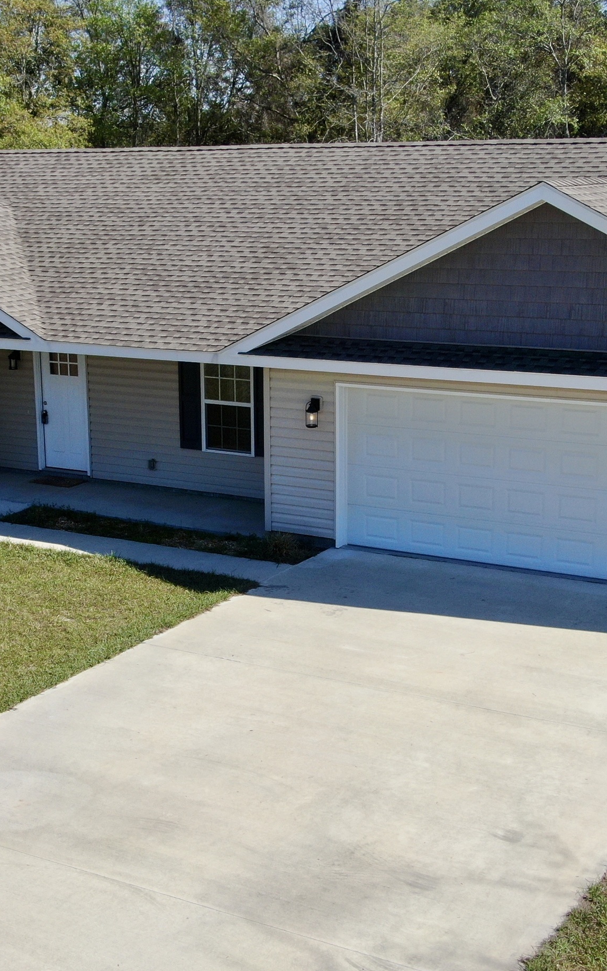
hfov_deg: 23.5
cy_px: 511
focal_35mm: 55
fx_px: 1456
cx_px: 234
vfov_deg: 36.9
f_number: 3.1
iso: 100
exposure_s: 1/1000
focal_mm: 5.33
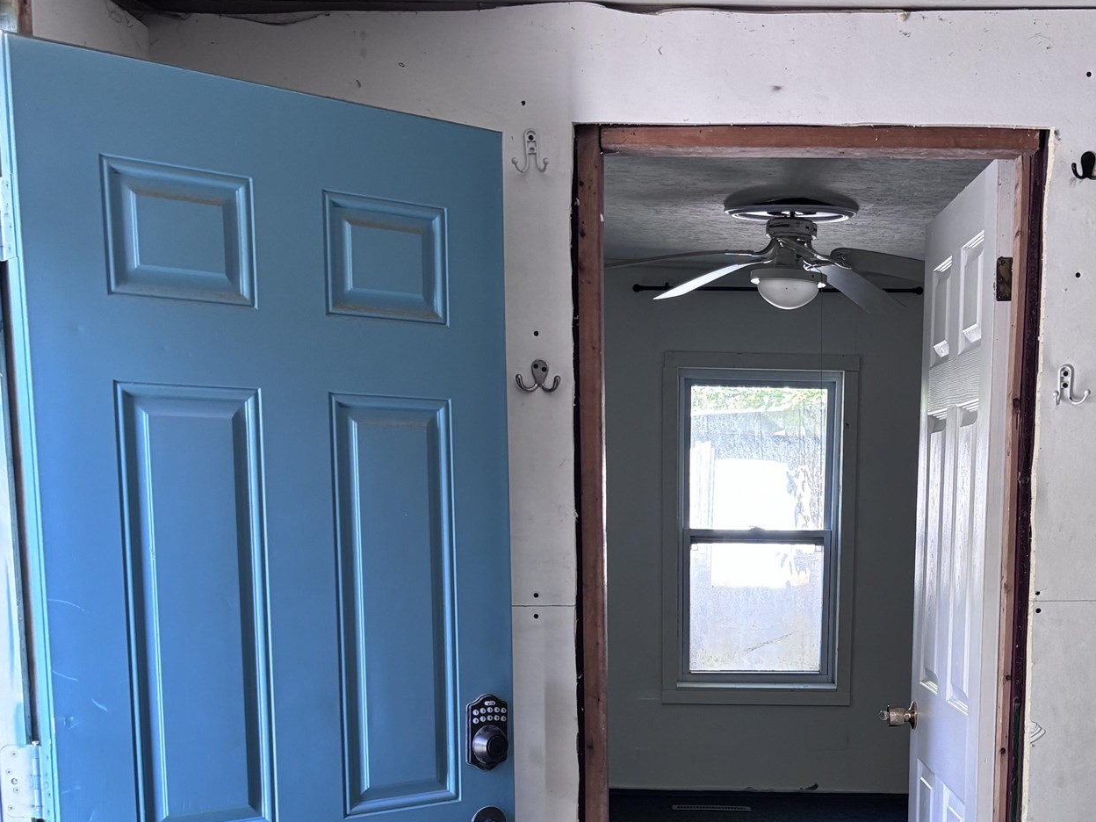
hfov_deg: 39.2
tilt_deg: -9.9
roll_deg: -0.5
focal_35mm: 48
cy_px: 741
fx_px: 1520
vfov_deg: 29.0
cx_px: 732
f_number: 1.6
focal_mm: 5.96
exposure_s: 1/60
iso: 125
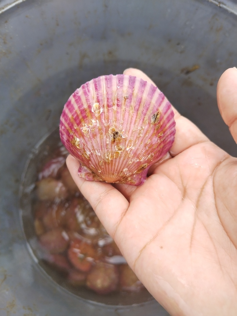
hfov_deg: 53.1
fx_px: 237
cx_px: 118
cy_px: 158
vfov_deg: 67.3
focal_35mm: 26
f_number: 1.8
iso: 100
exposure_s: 1/211
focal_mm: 4.75
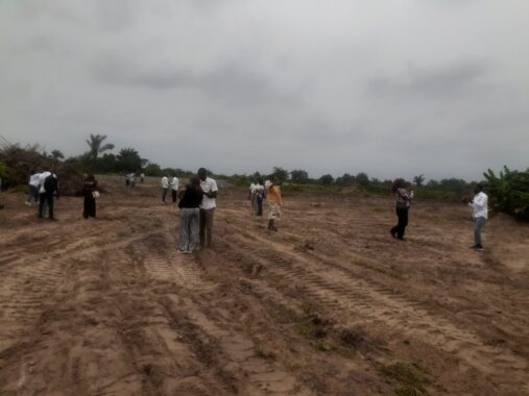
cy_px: 198
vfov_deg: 51.3
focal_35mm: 27
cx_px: 264
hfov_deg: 65.3
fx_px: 413
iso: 40
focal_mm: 3.6
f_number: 1.9
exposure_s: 1/2625
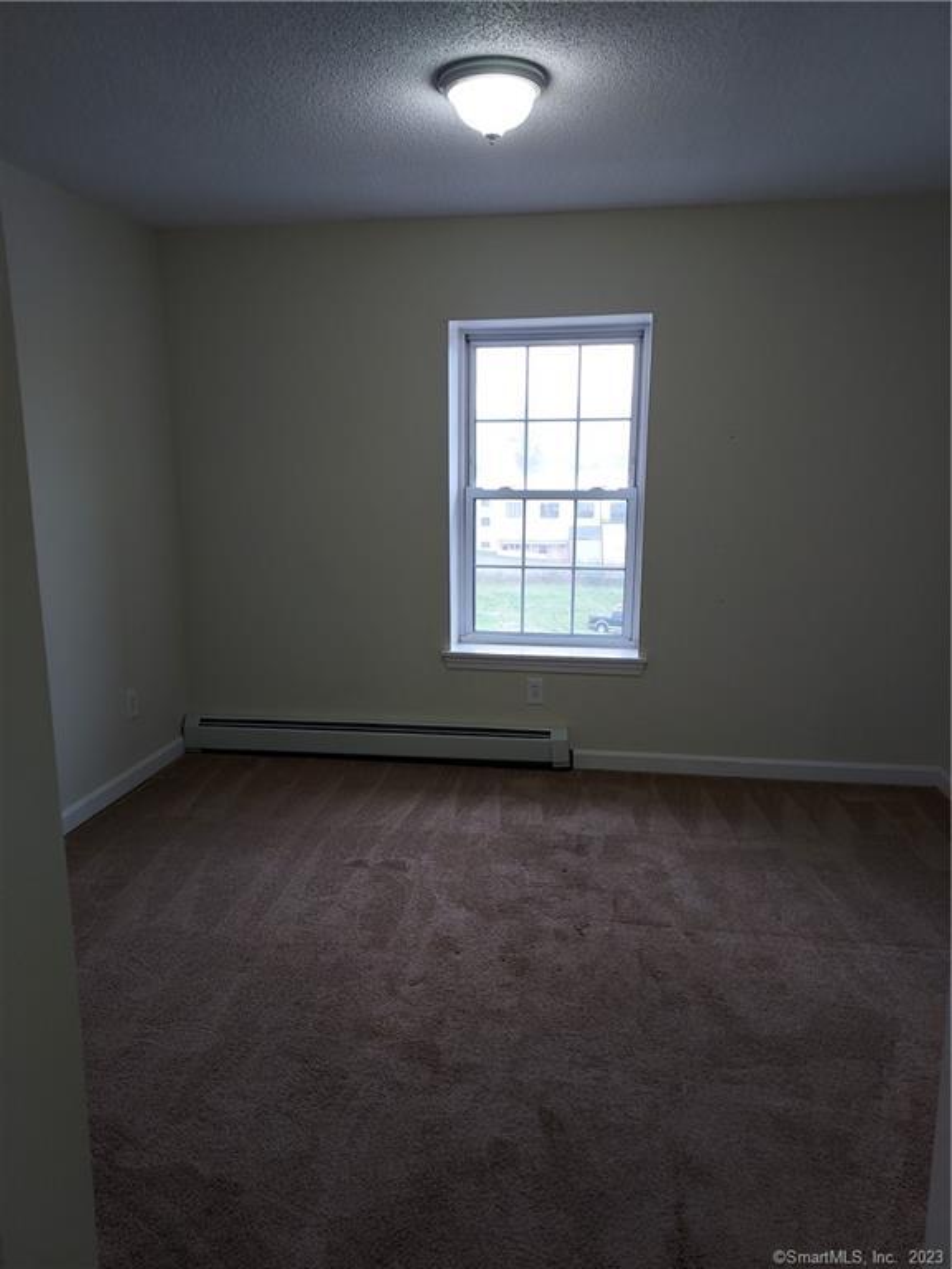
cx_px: 476
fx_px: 880
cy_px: 634
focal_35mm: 24
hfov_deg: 56.8
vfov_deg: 71.6
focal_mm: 4.6
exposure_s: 1/60
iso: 64
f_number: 1.8
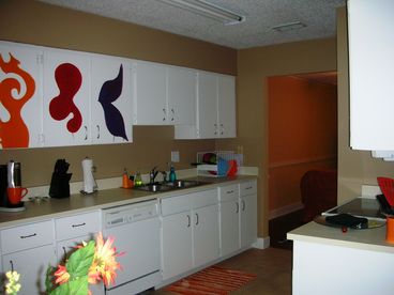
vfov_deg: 40.7
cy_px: 148
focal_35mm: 35
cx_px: 197
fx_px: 398
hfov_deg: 52.6
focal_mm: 5.8
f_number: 3
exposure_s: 1/60.1
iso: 68
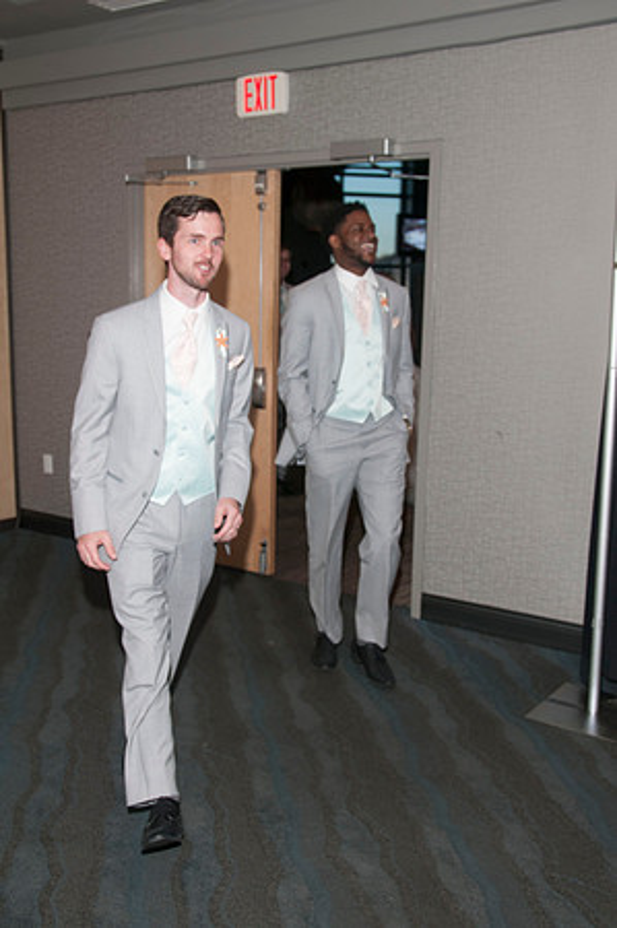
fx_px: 1005
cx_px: 308
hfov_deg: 34.1
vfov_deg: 49.6
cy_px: 464
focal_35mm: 39
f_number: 5.6
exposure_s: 1/60
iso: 400
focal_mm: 26
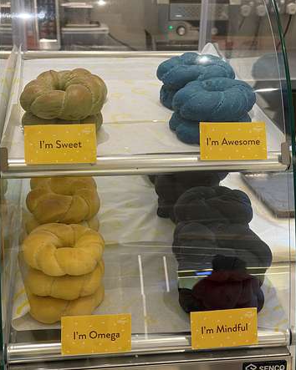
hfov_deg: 27.6
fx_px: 603
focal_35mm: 55
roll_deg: -0.3
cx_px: 148
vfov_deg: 34.1
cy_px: 200
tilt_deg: -23.3
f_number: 1.6
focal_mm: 5.96
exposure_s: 1/50
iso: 40
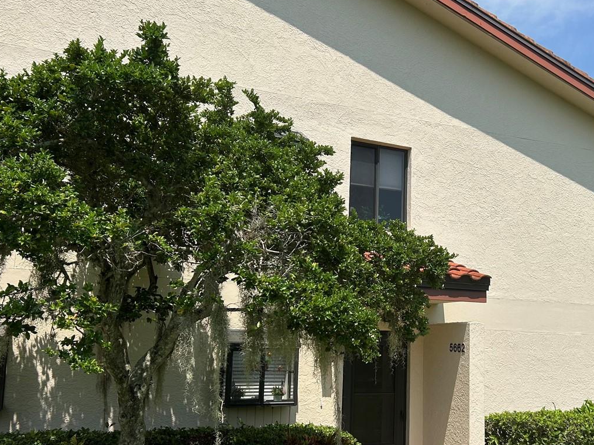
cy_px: 258
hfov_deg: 45.2
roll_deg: -1.0
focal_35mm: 41
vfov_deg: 35.1
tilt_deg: +6.7
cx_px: 386
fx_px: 703
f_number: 1.5
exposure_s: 1/6579
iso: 50
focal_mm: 5.7
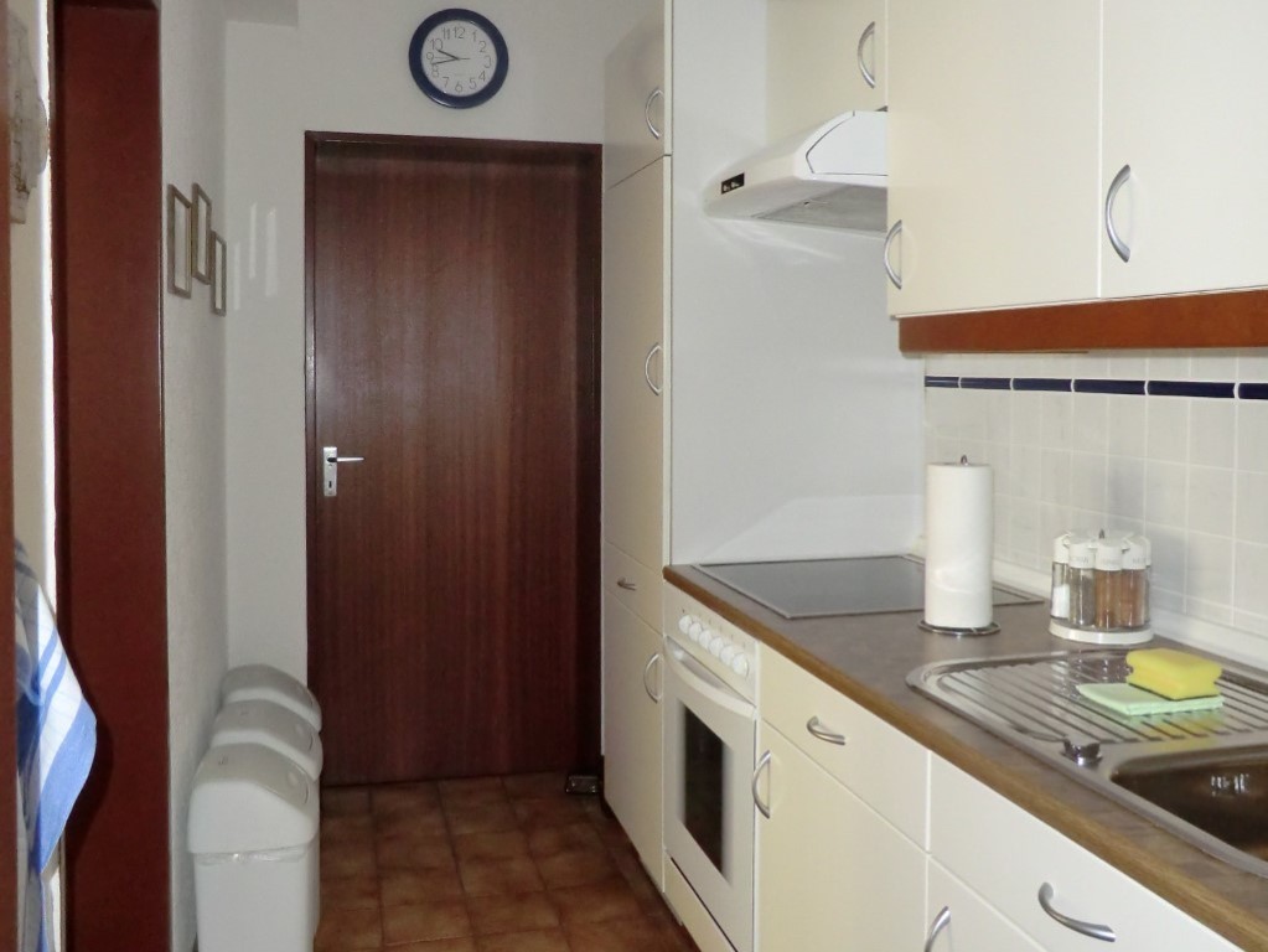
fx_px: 879
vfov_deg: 56.8
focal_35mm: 24
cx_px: 634
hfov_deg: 71.6
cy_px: 476
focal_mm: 4.3
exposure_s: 1/60
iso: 400
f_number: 3.2
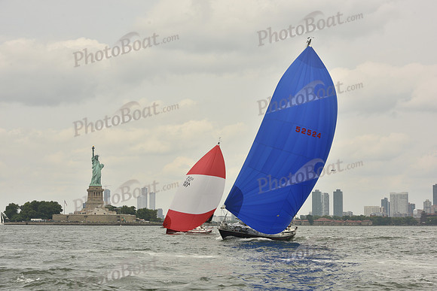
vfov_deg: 19.5
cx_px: 218
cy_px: 146
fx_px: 850
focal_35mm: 70
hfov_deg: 28.8
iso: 250
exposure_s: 1/640
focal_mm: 70
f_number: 10
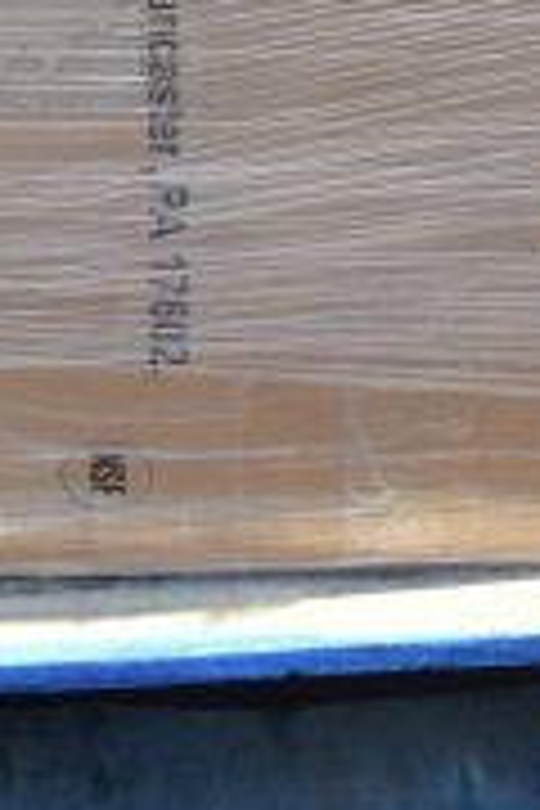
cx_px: 680
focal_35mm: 176
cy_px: -794
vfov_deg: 10.7
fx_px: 3949
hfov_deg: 7.7
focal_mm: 23
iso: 200
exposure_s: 1/320
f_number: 7.1
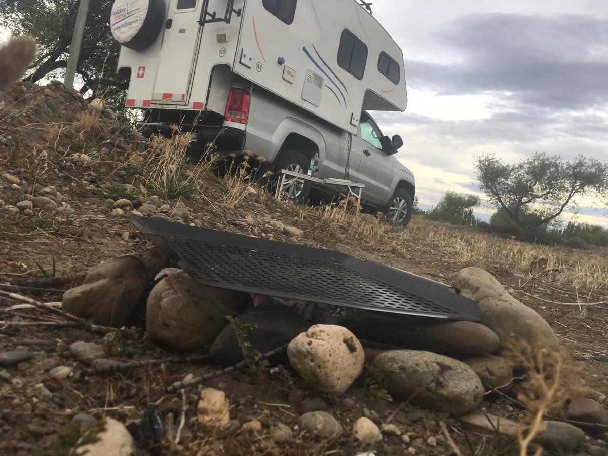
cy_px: 228
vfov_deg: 48.2
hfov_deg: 61.7
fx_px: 509
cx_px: 304
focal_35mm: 29
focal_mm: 4.15
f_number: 2.2
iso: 25
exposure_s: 1/405
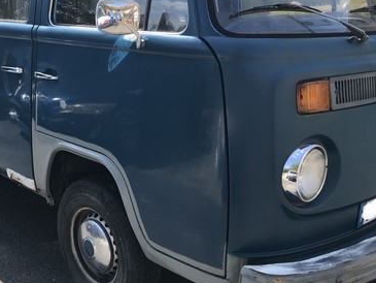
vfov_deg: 31.4
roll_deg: +1.4
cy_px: 106
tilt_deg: -8.4
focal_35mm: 46
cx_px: 142
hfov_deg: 40.9
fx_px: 500
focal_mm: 3.99
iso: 20
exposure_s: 1/684
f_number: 1.8
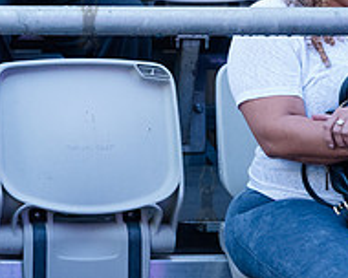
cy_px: -74
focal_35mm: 137
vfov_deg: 11.0
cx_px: -174
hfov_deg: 13.3
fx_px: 1411
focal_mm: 44
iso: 3200
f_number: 4.5
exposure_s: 1/250
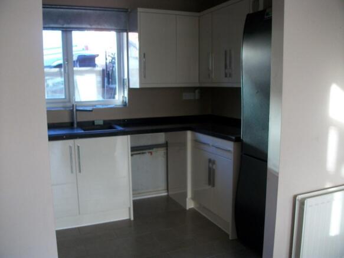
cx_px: 172
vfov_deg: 45.4
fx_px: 308
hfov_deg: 58.4
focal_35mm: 31
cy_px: 129
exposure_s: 1/40
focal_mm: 5.7
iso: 136
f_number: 2.9
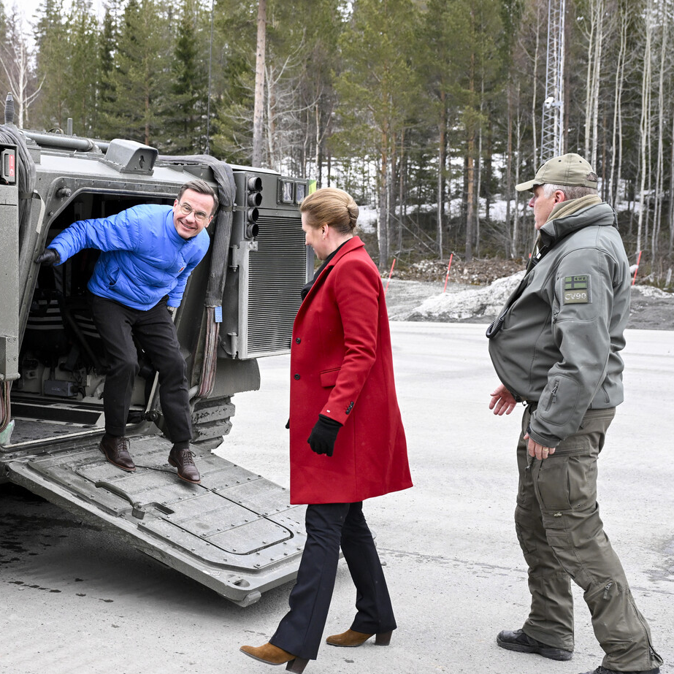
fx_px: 1234
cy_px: 379
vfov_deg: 30.5
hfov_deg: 30.2
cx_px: 189
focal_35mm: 56
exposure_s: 1/1000
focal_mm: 38
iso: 1600
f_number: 5
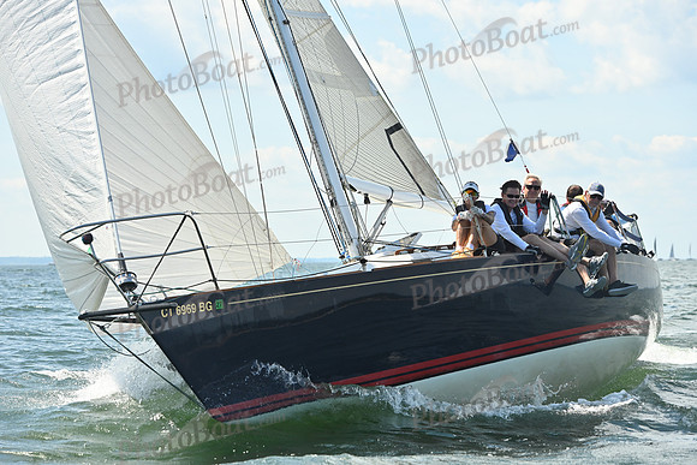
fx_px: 2362
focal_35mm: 122
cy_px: 232
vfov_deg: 11.2
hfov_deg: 16.8
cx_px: 348
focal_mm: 122
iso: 250
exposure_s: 1/1250
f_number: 7.1
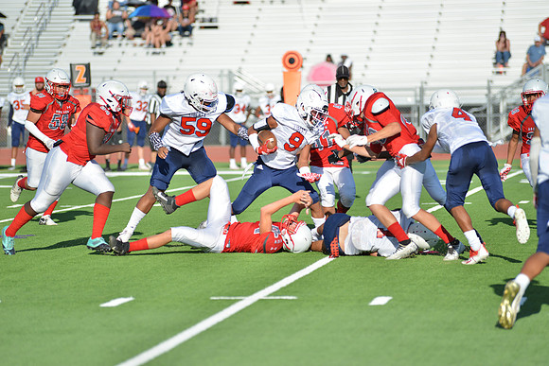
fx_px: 3051
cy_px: 183
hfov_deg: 10.3
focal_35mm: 200
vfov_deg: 6.9
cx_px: 274
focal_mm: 200
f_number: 2.8
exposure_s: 1/1600
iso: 100
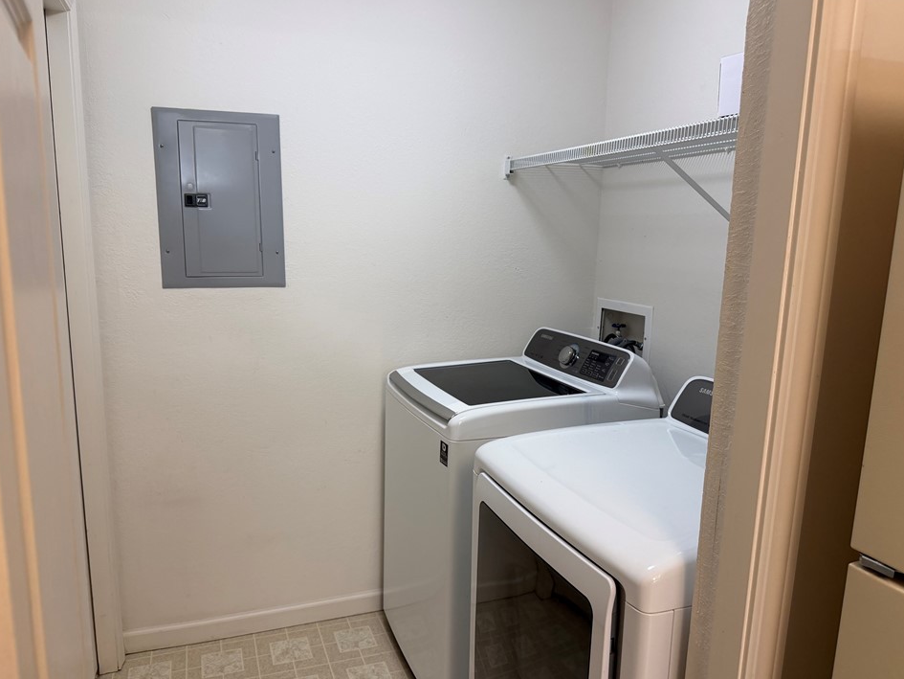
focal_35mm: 26
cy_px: 358
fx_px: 679
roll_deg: -0.5
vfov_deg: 53.0
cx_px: 444
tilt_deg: -9.9
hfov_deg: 67.3
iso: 200
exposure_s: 1/120
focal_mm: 6.76
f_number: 1.78
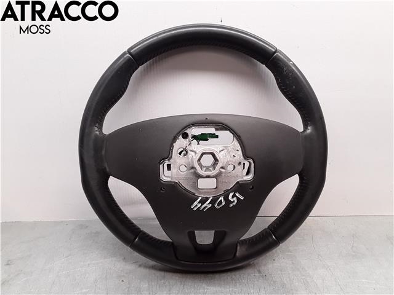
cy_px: 148
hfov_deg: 63.4
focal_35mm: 28
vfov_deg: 49.7
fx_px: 319
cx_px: 197
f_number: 1.9
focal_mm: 2.91
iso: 50
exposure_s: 1/50
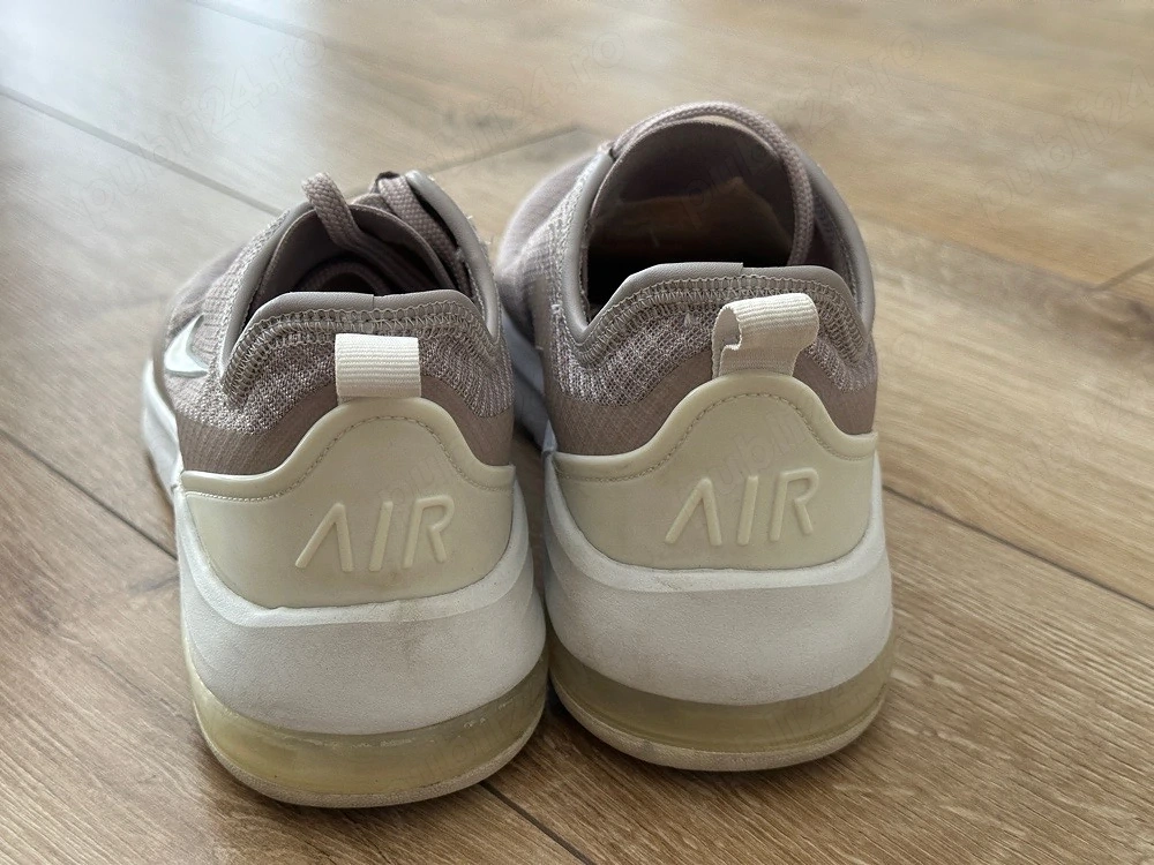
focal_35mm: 48
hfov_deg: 39.7
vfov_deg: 30.3
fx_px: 1600
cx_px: 577
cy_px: 432
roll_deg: +1.0
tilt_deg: -28.5
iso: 250
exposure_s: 1/58
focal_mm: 6.86
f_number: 1.78
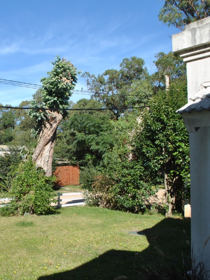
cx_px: 18
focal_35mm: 39
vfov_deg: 47.9
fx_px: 316
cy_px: 140
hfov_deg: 34.6
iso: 100
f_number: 8
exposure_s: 1/250
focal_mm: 18
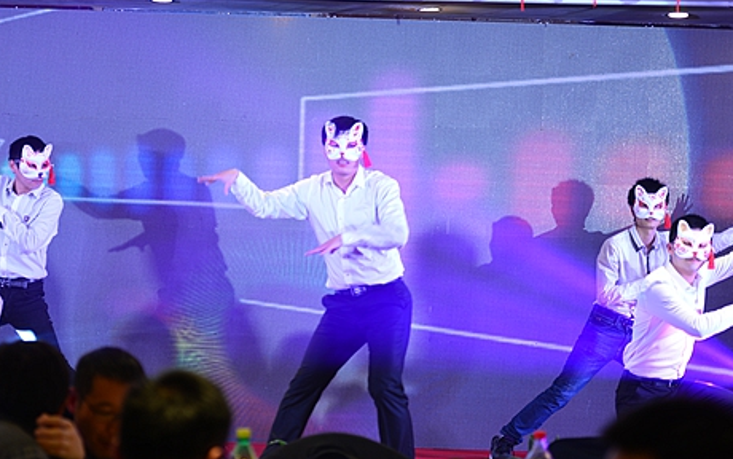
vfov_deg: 14.1
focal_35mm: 93
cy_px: 177
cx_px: 301
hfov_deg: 22.3
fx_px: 1859
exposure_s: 1/60
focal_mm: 70
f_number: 2.8
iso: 400
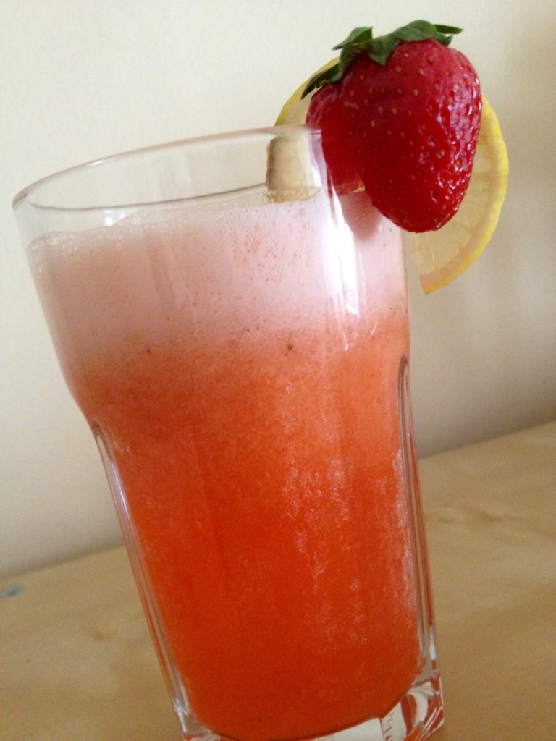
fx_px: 750
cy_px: 370
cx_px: 278
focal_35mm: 35
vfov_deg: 52.6
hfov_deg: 40.7
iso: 320
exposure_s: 1/20
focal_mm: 4.28
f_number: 2.4
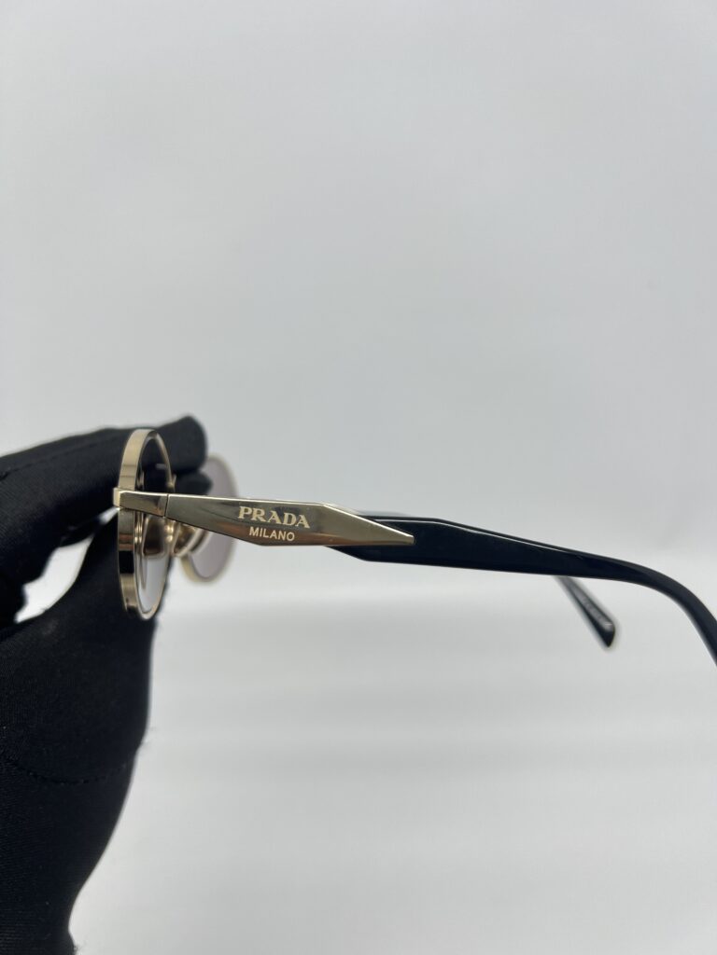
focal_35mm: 26
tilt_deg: -33.0
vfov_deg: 67.3
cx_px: 358
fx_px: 718
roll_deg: -0.5
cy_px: 478
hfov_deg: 53.1
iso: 40
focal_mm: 5.7
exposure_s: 1/100
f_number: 1.5
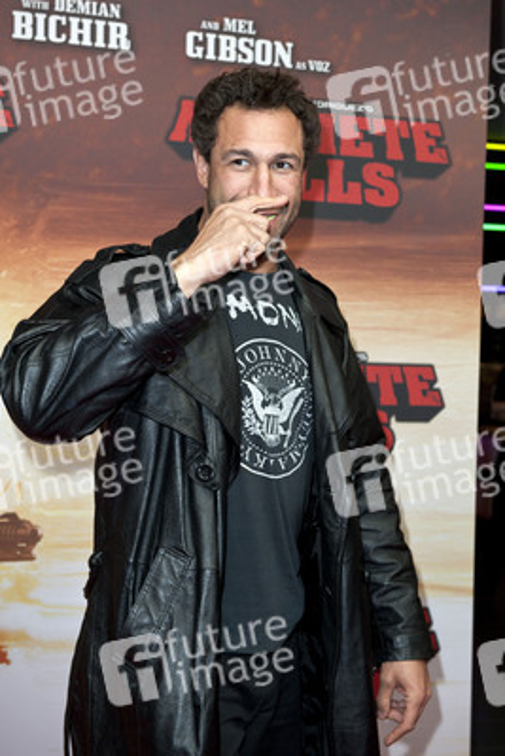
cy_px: 378
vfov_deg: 35.6
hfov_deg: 24.2
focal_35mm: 56
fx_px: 1177
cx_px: 252
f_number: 5
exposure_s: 1/250
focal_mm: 56
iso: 800
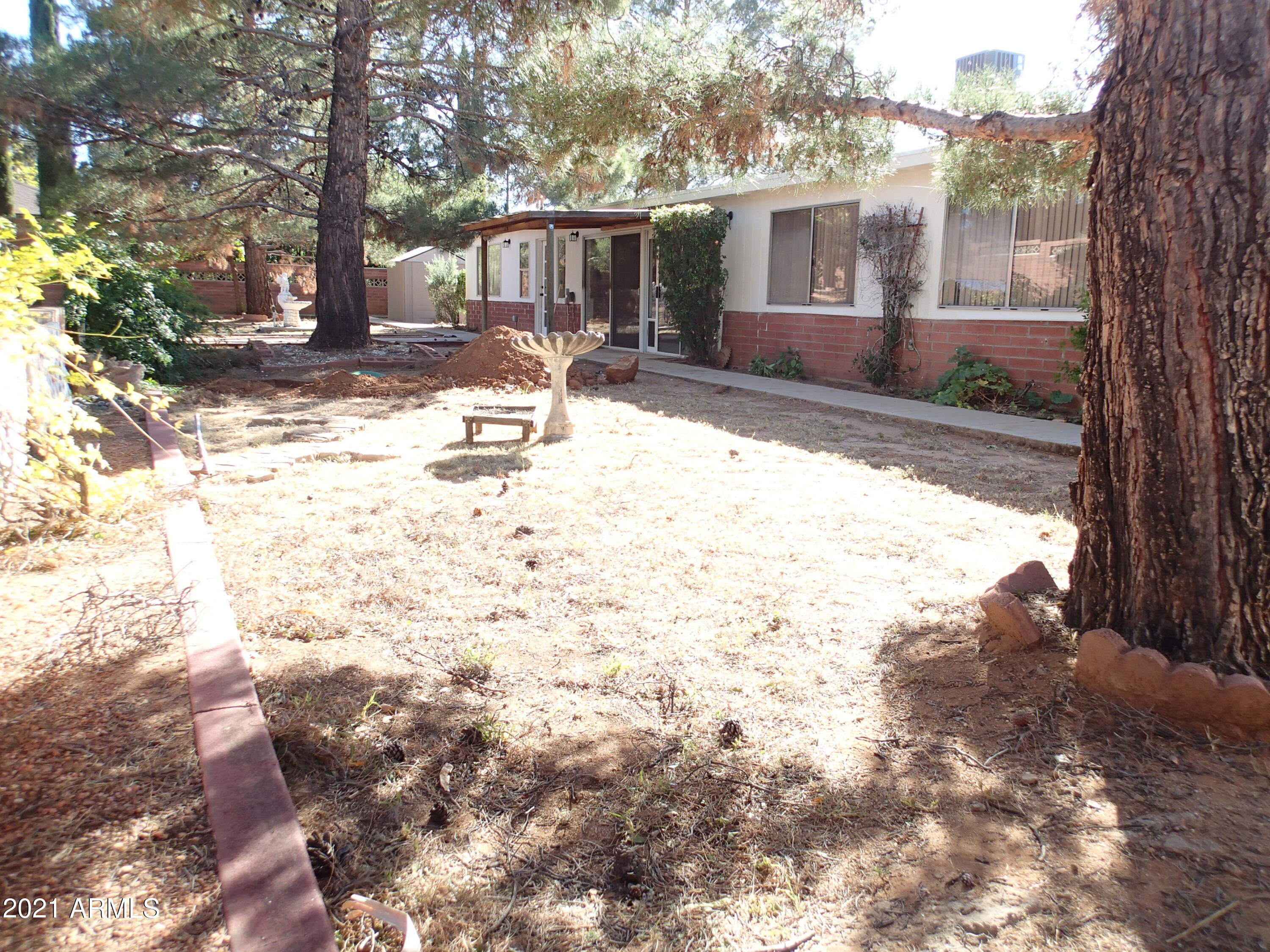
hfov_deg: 69.4
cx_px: 635
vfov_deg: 54.9
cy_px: 476
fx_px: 917
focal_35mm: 25
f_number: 2.8
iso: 100
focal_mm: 4.5
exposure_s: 1/200
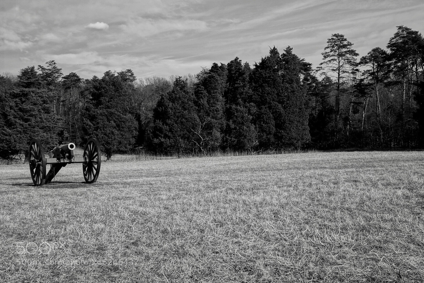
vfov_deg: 31.9
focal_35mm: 42
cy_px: 142
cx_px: 212
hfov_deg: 46.4
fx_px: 495
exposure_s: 1/400
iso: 100
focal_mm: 28
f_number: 9
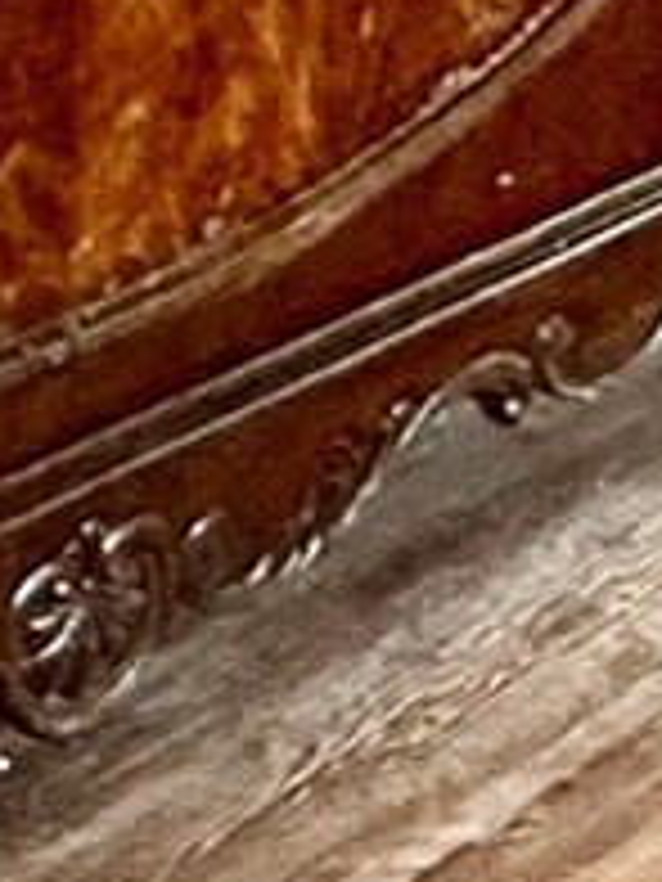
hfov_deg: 10.8
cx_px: 387
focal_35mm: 137
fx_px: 3493
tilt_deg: -4.2
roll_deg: -1.9
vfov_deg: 11.6
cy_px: -1282
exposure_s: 1/60
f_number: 2.2
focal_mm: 2.22
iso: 320
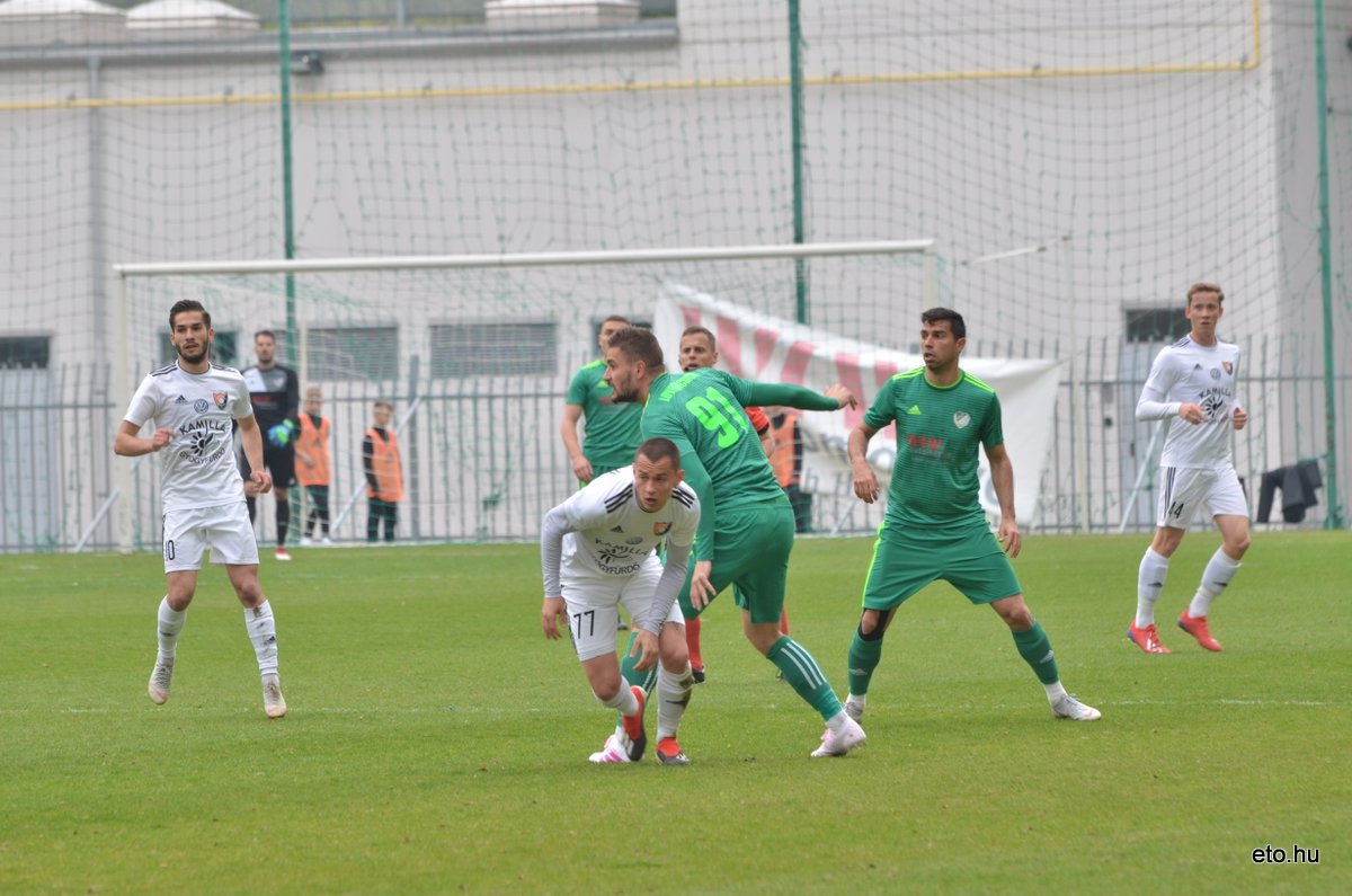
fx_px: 12369
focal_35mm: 330
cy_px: 448
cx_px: 676
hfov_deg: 6.3
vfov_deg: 4.1
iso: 250
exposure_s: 1/250
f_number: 6.3
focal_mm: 220
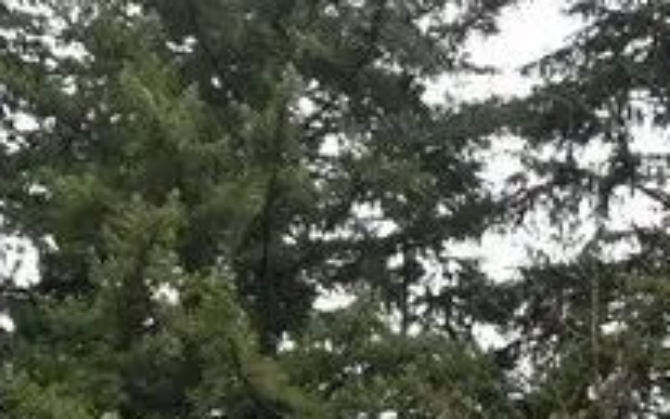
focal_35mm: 76
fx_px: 1388
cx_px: 563
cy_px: 664
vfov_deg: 15.6
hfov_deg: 26.5
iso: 400
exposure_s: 1/250
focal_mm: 10
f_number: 5.6
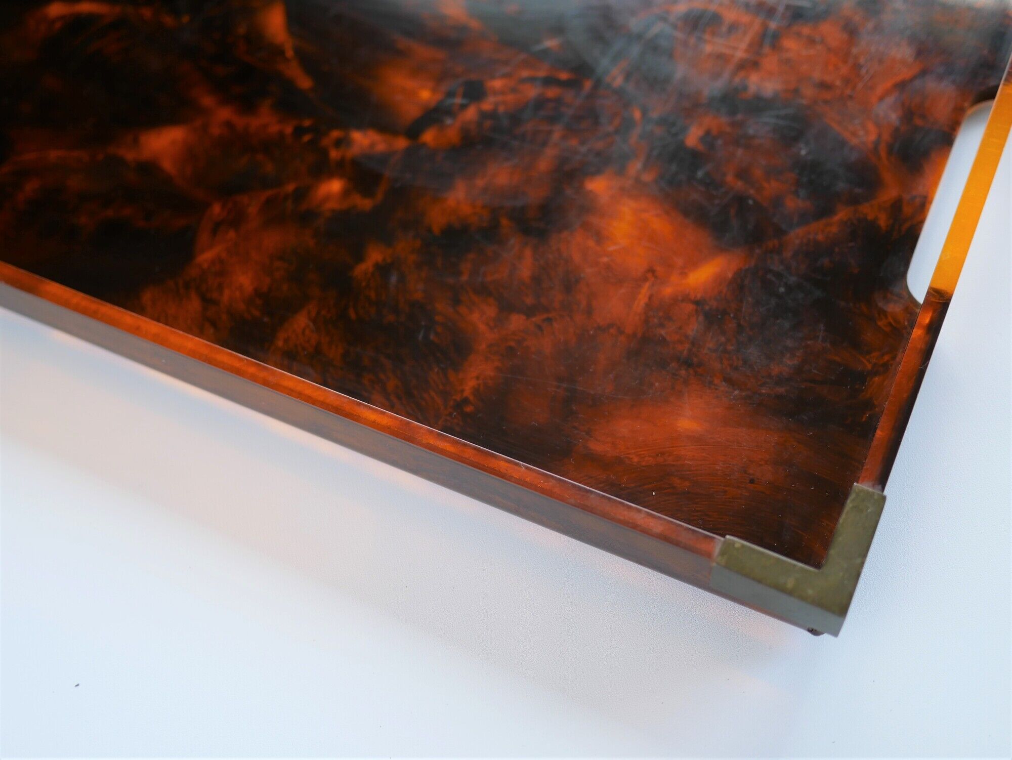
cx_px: 506
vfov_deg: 36.0
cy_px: 380
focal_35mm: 40
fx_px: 1170
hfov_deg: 46.8
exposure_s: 1/100
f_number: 1.7
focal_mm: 20
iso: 200
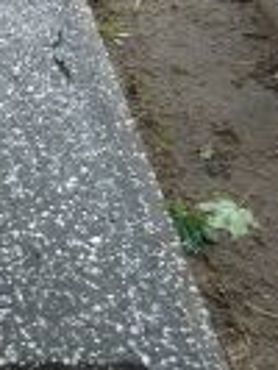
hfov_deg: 14.6
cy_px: -75
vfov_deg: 20.3
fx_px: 962
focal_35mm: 90
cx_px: -203
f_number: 3.3
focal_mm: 4.1
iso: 160
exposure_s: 1/60
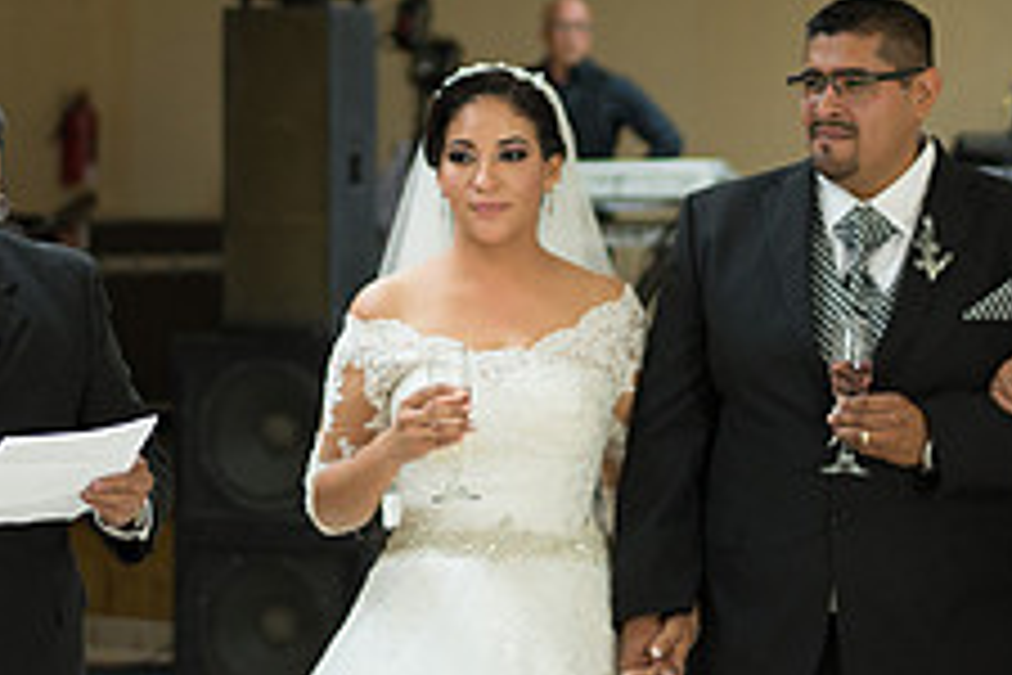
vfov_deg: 10.6
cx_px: 508
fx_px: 3626
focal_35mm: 129
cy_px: 182
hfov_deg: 15.9
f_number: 1.8
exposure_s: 1/160
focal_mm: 50
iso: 1600
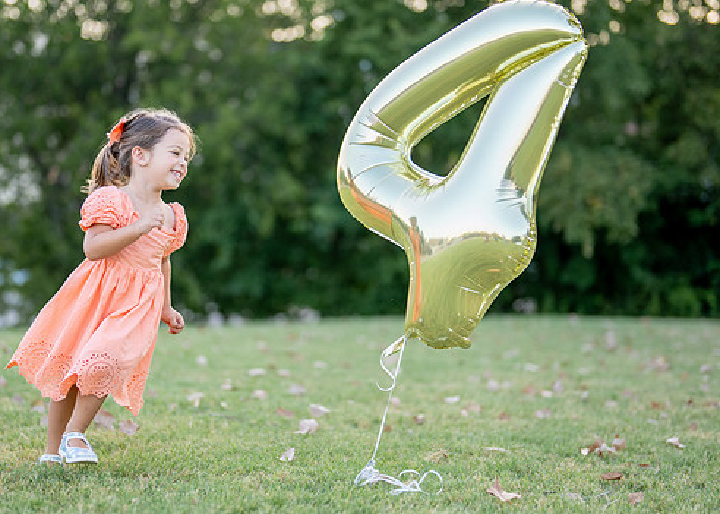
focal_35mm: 75
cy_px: 241
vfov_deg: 19.0
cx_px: 297
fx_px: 1533
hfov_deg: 26.4
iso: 200
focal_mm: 50
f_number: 1.2
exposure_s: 1/640
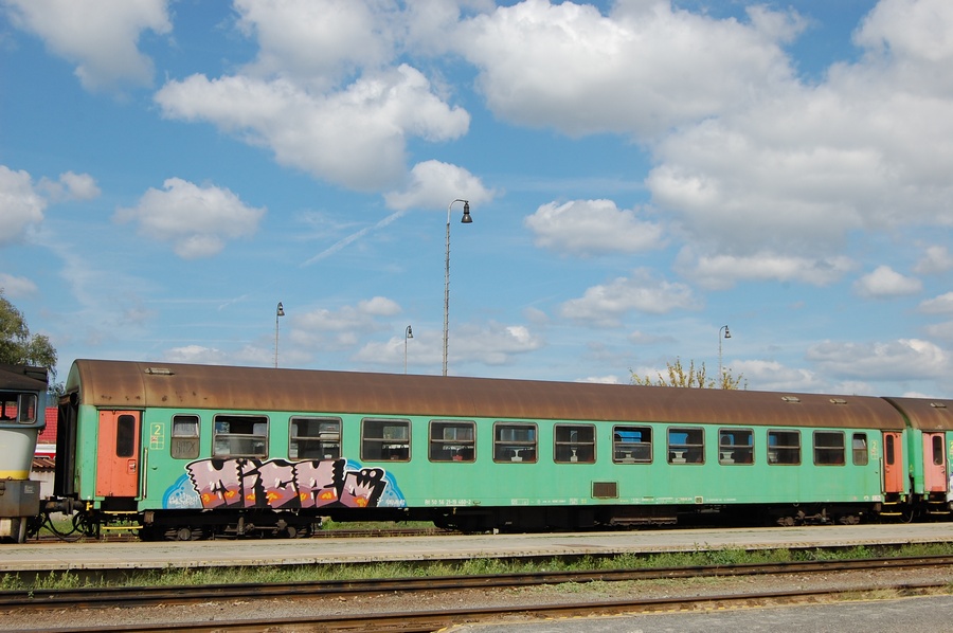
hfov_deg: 43.6
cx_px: 476
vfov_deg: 29.8
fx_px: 1190
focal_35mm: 45
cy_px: 316
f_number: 11
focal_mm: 30
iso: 200
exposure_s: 1/320
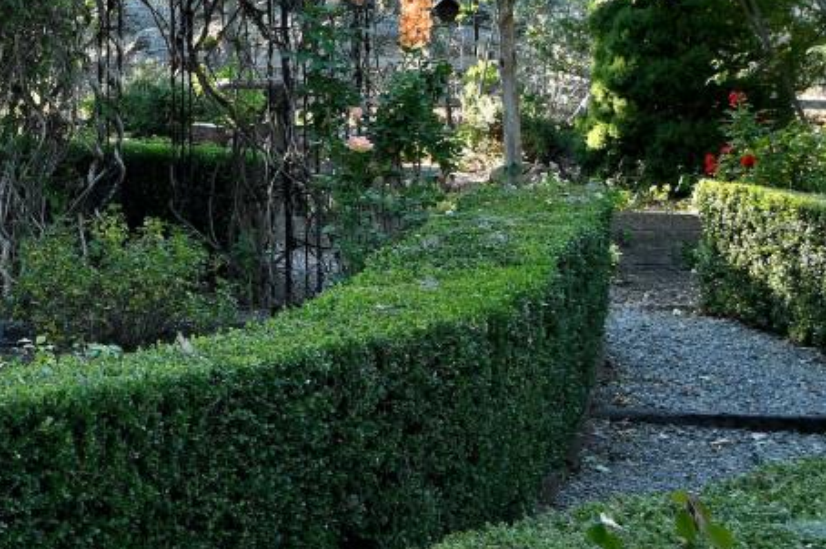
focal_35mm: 109
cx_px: -282
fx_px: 2499
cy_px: 158
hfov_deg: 17.5
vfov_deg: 12.5
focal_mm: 22
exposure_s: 1/40
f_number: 6.3
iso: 200
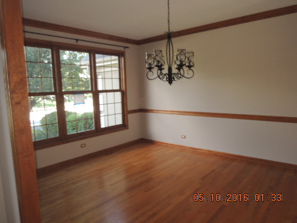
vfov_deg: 56.8
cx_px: 148
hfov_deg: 71.6
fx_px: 206
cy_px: 112
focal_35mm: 24
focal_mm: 4.3
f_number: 2.8
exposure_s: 1/40
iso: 140
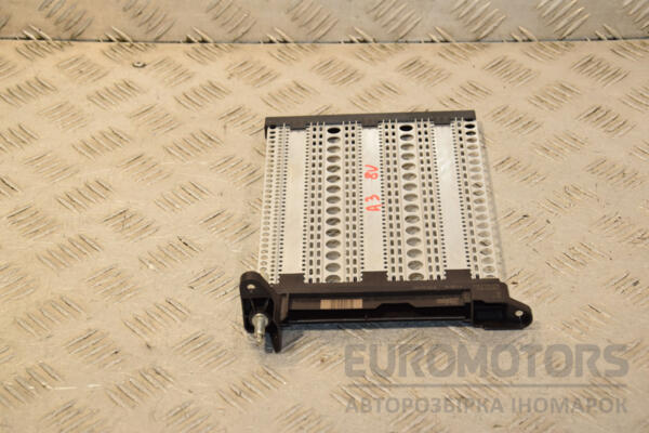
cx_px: 324
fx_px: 1568
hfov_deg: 23.4
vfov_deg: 15.7
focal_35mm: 87
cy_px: 216
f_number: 8
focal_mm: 58
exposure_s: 1/200
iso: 800
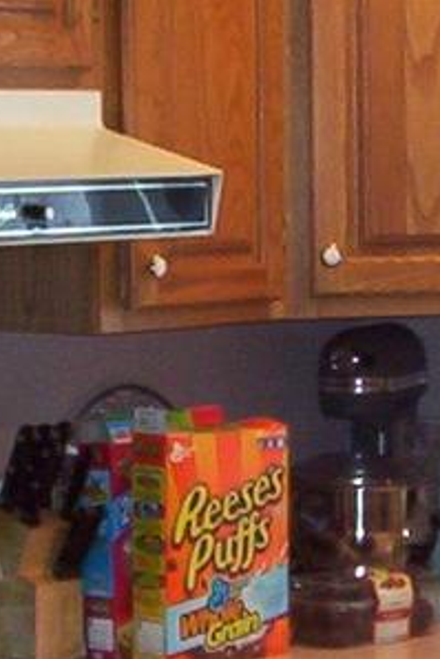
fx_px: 2948
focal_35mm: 161
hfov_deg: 8.5
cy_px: 358
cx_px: 142
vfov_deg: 12.8
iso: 140
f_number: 2.76
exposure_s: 1/30
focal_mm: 5.54
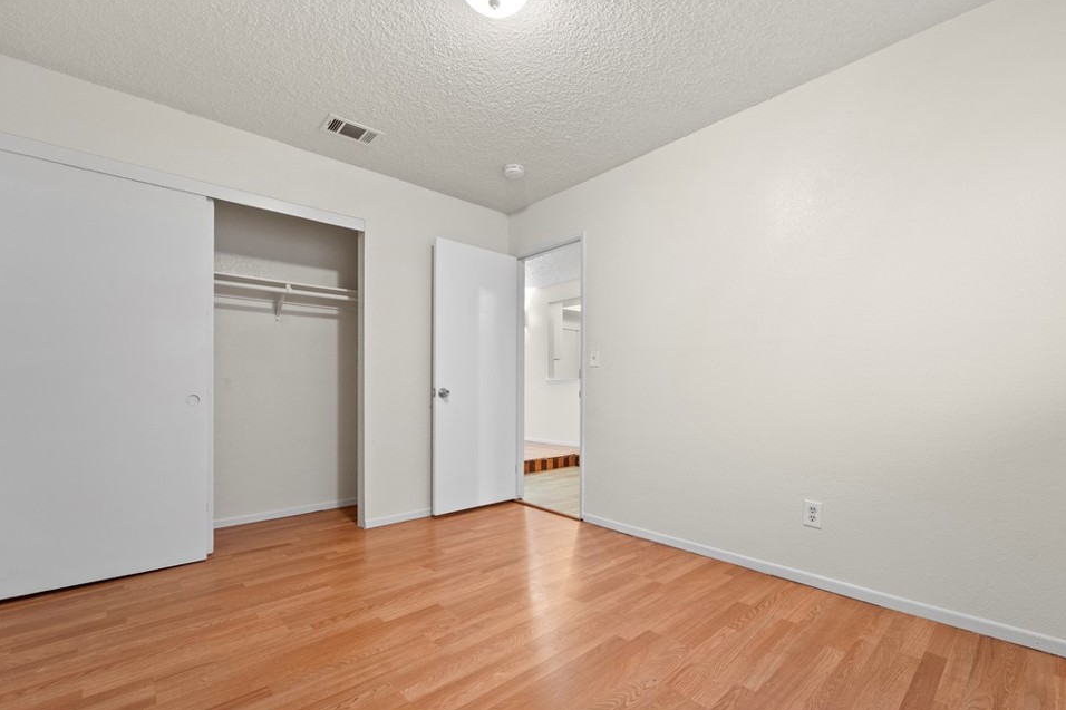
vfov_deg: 77.2
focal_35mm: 15
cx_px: 551
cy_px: 375
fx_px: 444
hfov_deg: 100.4
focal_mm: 14
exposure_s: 1/2
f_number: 9
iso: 3200
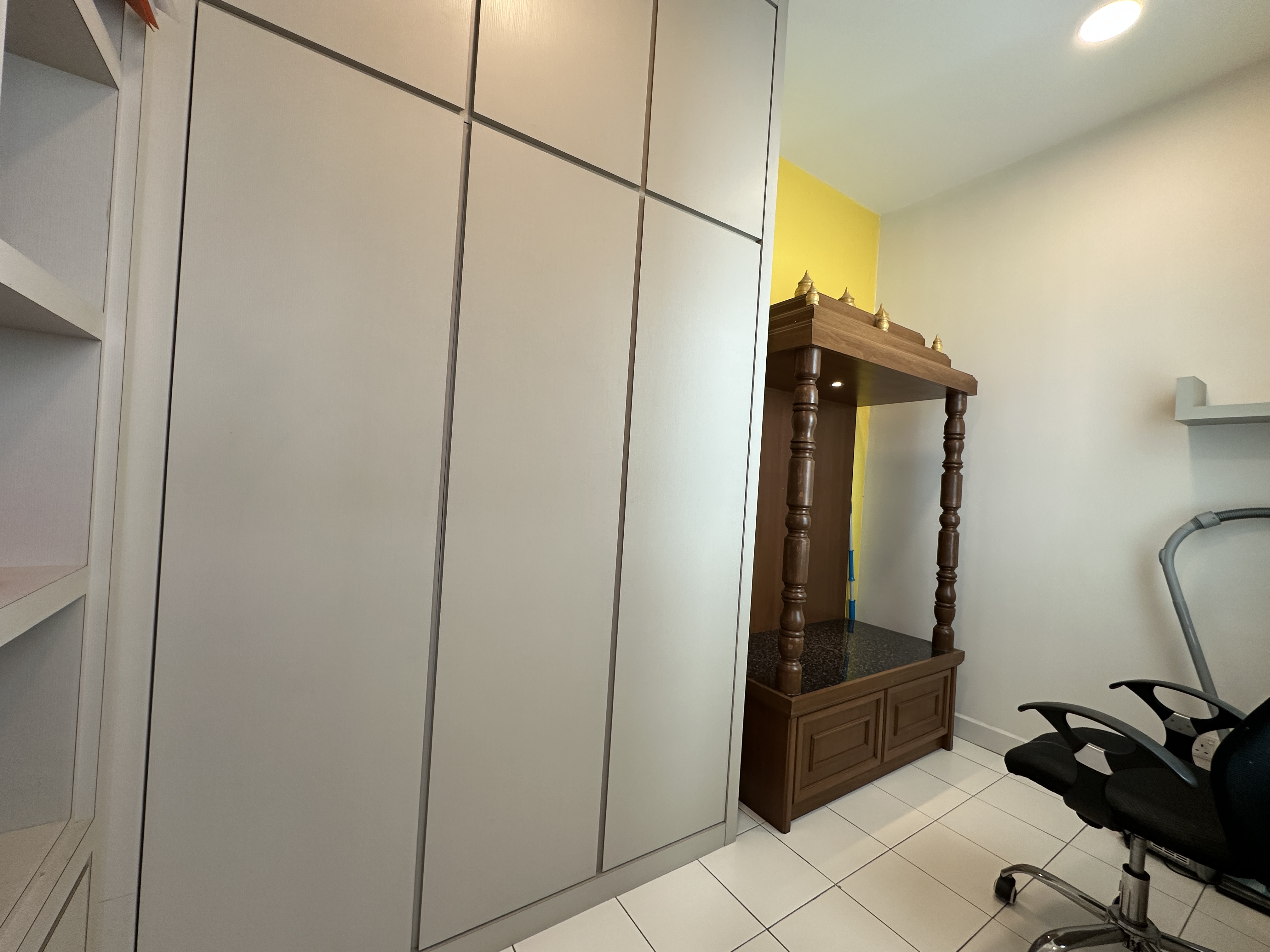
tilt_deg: +0.2
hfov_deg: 102.1
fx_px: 514
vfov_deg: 85.7
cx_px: 635
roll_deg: -3.7
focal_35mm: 14
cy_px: 476
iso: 125
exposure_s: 1/99
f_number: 2.2
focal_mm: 2.22
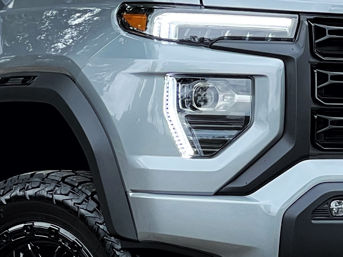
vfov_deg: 5.1
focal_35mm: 289
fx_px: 2864
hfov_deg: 6.9
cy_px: 161
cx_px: 160
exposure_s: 1/99
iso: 80
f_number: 2.8
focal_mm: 9
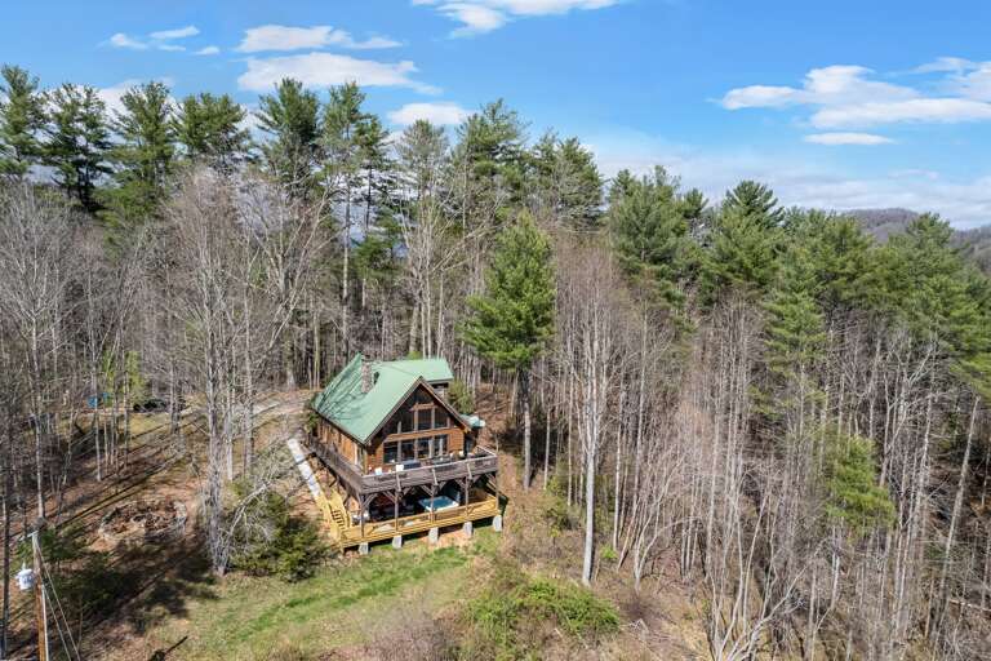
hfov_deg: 78.6
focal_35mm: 22
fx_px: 606
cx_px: 496
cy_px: 330
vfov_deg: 57.2
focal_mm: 8.38
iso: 130
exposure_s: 1/1250
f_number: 2.8
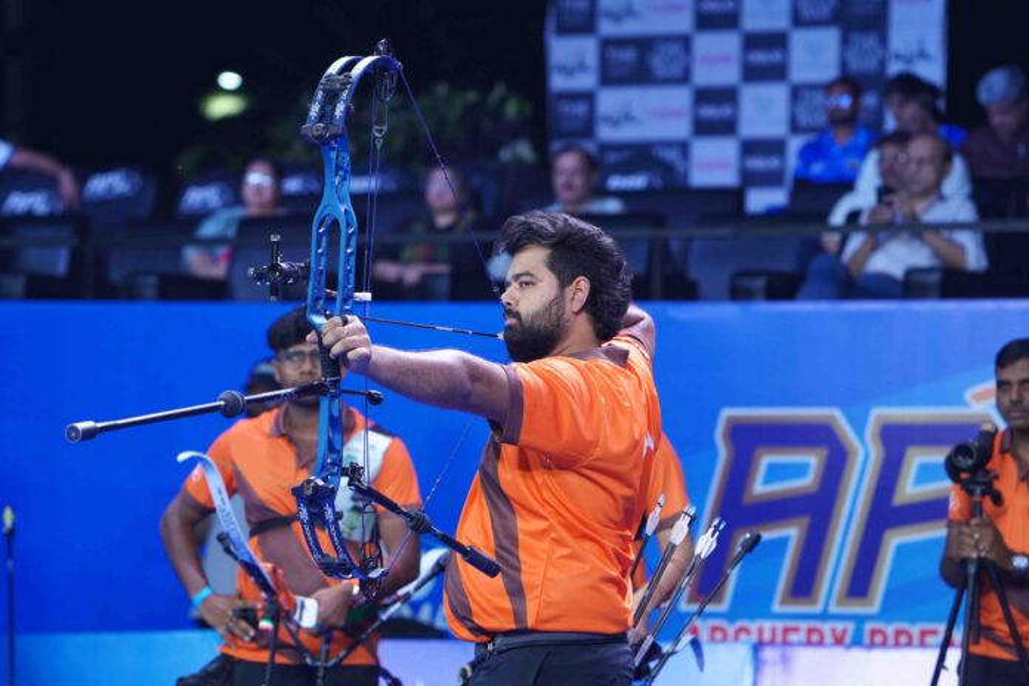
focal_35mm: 257
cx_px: 514
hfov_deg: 8.0
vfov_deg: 5.3
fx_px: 7345
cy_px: 343
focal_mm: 257
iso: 4000
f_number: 7.1
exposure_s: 1/250
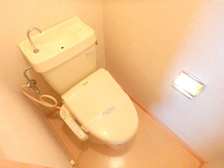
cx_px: 112
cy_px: 84
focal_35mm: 21
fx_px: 136
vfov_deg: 63.4
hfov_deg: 79.0
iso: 640
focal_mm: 3.7
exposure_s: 1/30
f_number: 3.5
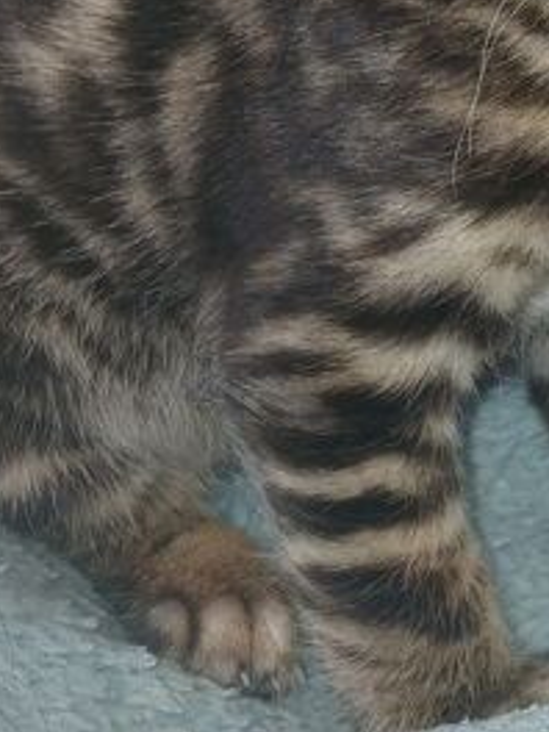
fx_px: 1332
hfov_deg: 23.2
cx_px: 333
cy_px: -108
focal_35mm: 63
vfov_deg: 27.6
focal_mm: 3.98
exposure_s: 1/50.3
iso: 32
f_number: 1.8
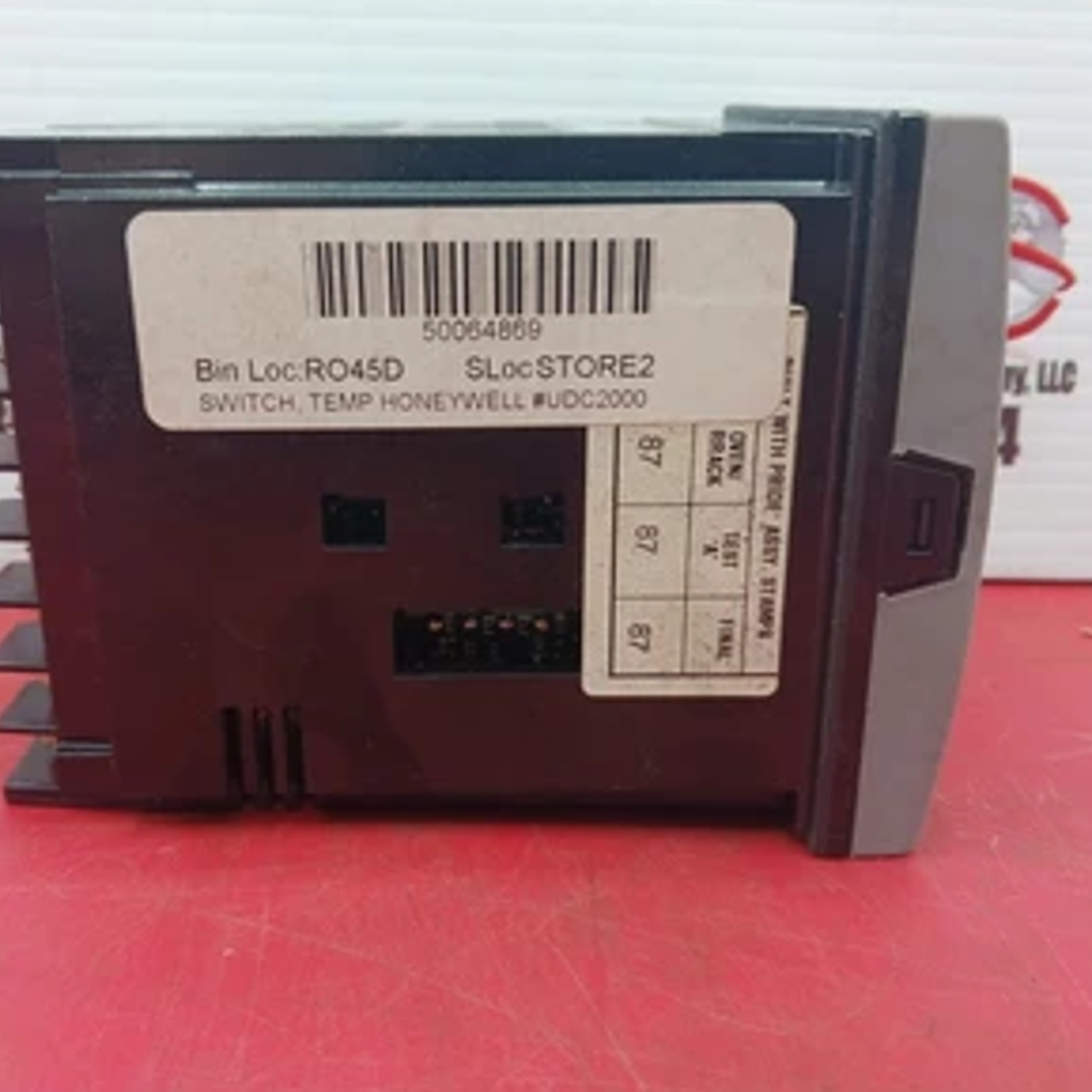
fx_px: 1178
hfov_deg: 49.6
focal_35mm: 33
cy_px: 544
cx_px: 484
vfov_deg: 49.7
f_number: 1.8
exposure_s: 1/60
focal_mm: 4
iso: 40
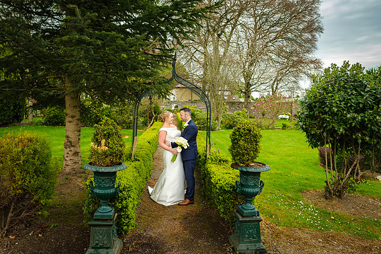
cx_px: 178
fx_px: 271
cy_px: 135
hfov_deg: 70.1
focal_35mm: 26
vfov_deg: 50.2
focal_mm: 16
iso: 200
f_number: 3.6
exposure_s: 1/200
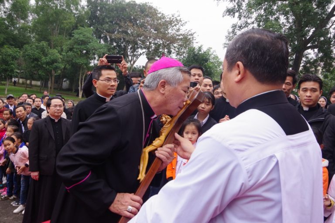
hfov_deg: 60.3
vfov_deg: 42.3
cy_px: 112
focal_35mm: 31
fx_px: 288
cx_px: 168
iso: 1600
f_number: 9
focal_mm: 21
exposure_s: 1/200
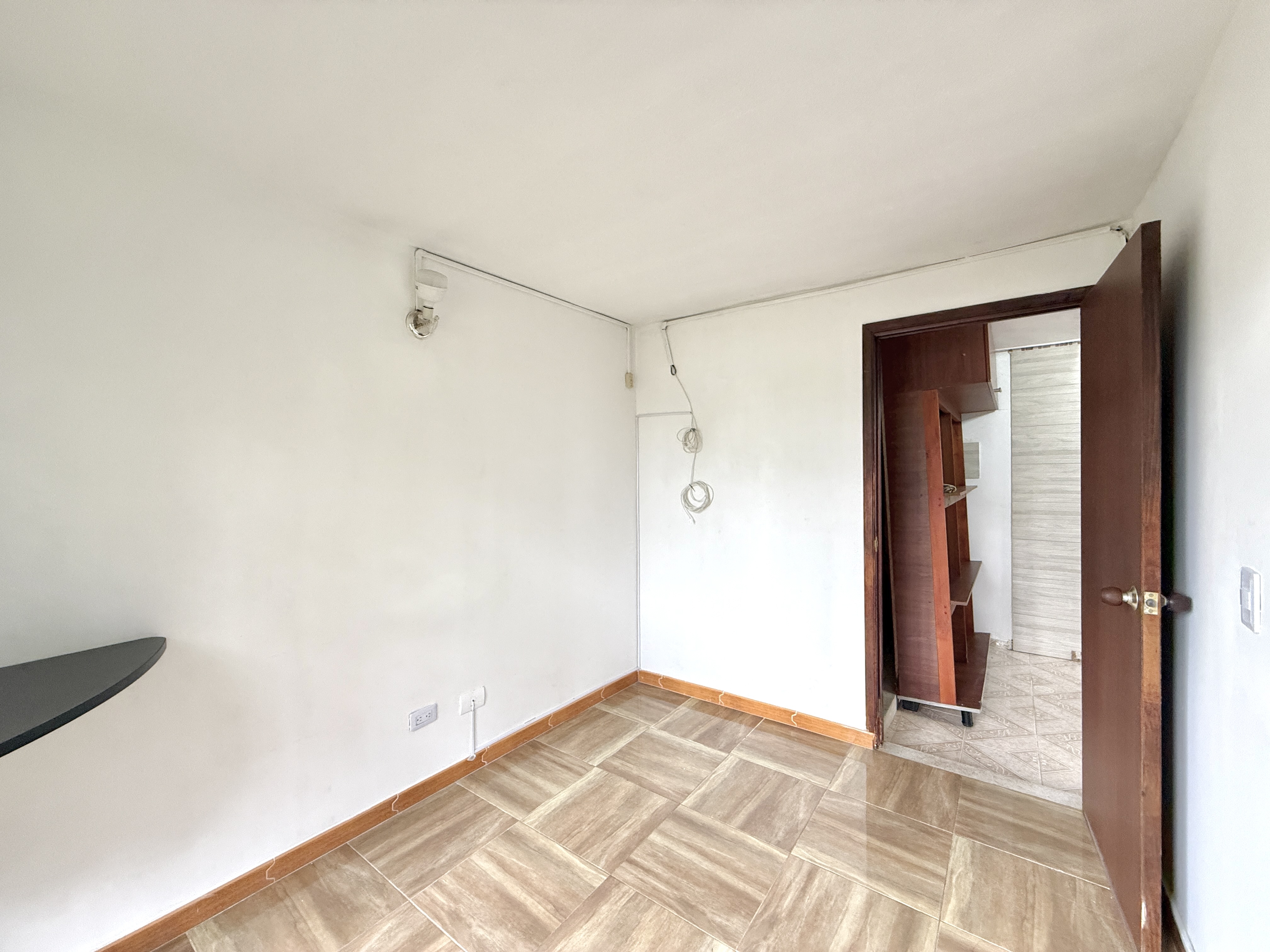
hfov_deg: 102.1
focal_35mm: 14
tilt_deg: +0.0
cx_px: 635
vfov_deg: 85.7
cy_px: 476
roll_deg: +0.5
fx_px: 514
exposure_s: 1/67
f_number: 2.2
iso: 320
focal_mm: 2.22
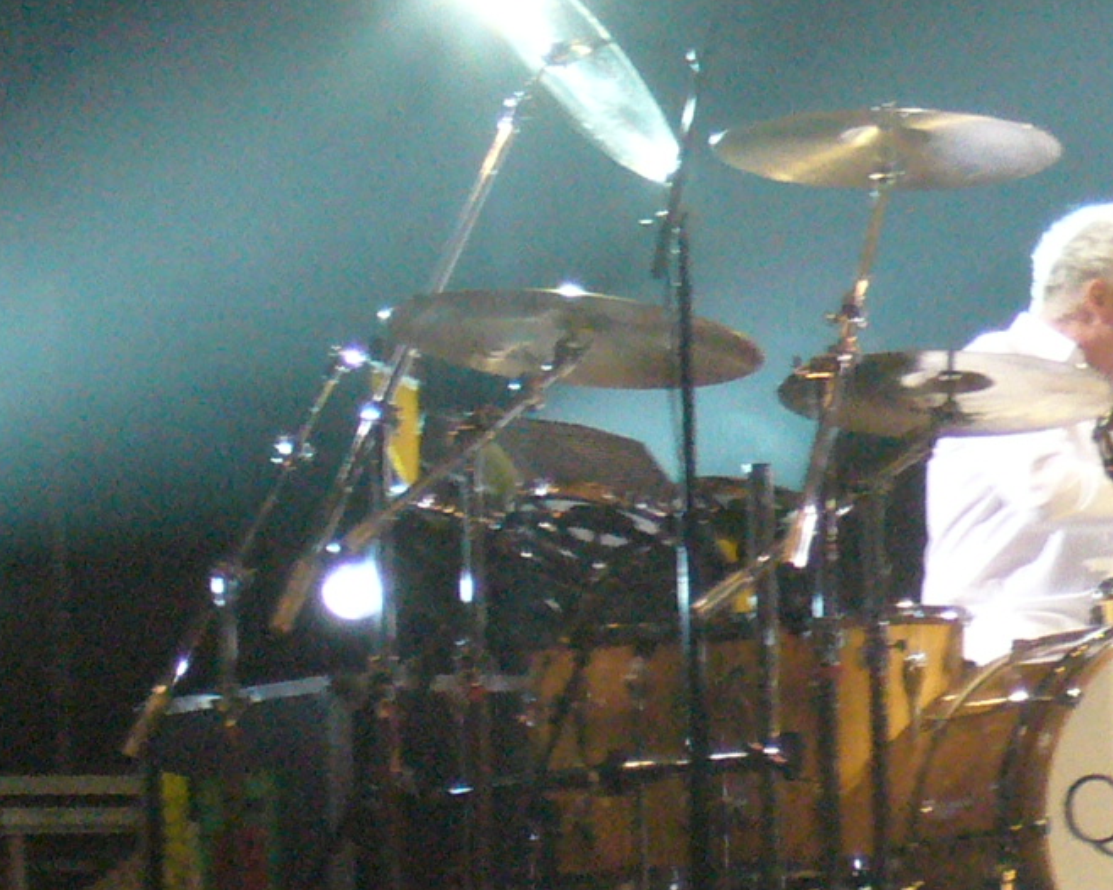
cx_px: 1489
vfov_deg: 4.8
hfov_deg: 6.0
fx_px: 10505
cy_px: 350
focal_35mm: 319
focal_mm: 17.4
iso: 400
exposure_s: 1/60
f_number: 5
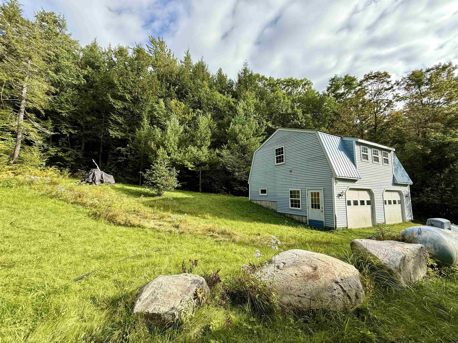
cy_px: 172
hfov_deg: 102.1
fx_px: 185
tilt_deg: +7.7
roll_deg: -0.7
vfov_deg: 85.7
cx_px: 229
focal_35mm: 14
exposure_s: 1/564
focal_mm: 2.22
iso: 64
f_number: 2.2
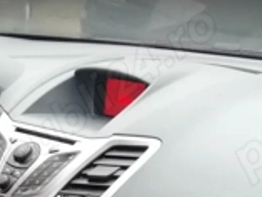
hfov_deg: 18.5
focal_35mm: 103
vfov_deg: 12.9
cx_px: -10
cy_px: 366
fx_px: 780
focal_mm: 3.95
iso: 125
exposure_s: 1/50
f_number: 1.8
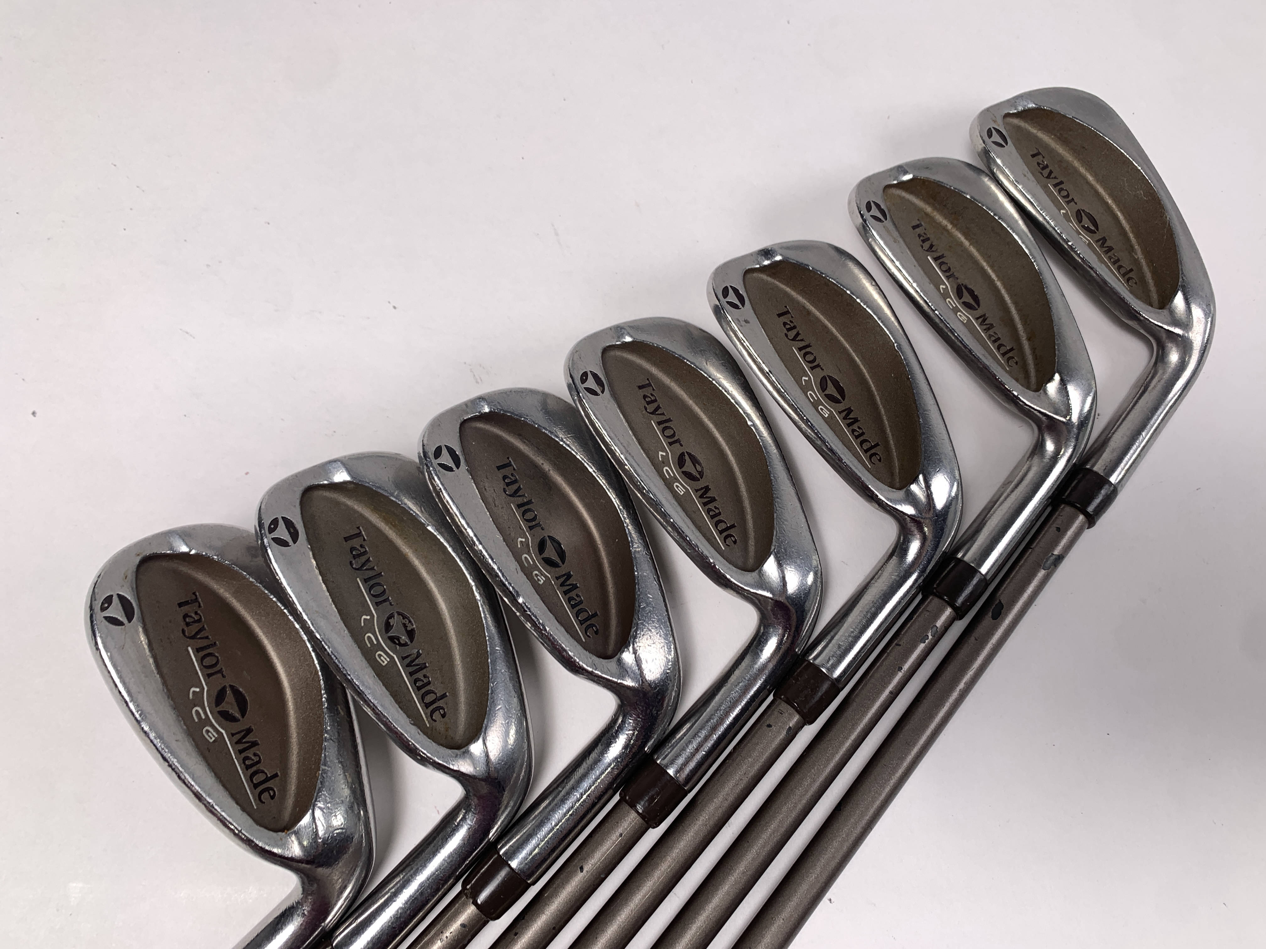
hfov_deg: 67.3
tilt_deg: -73.4
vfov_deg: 53.1
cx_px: 633
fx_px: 951
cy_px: 474
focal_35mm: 26
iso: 25
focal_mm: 4.25
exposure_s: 1/133
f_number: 1.8
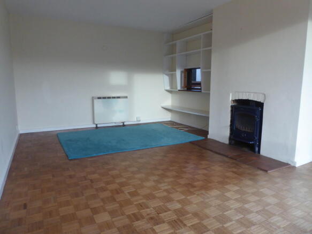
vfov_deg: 54.9
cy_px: 117
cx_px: 156
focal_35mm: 25
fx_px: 225
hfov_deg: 69.4
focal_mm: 4.3
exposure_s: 1/60
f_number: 3.3
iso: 320
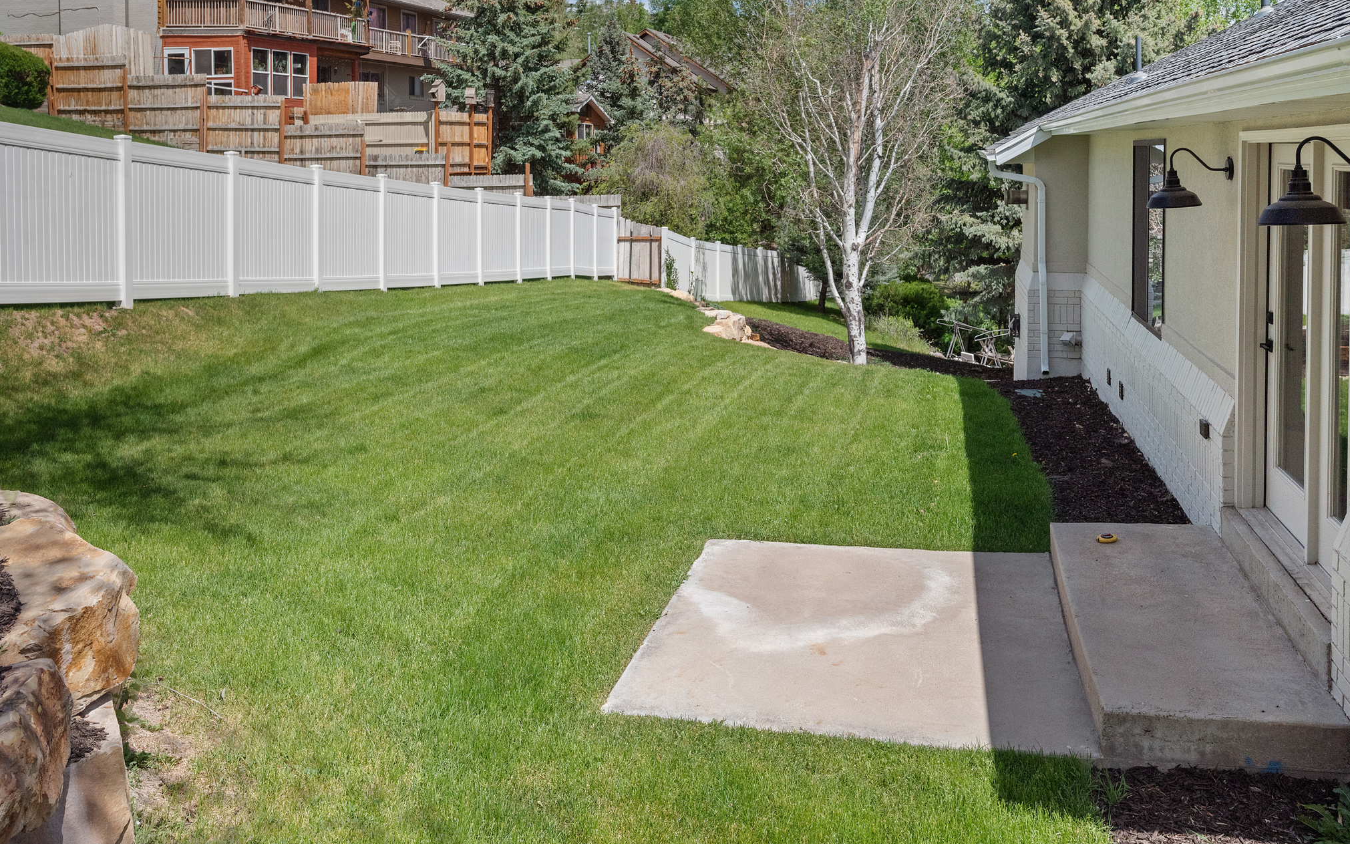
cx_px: 683
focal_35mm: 31
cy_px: 423
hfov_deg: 61.2
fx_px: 1141
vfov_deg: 40.6
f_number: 8
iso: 800
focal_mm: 30
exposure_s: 1/1250
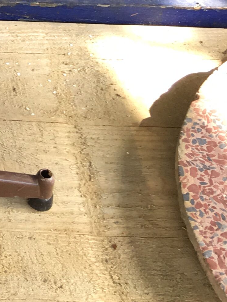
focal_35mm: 118
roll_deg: -1.9
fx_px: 1032
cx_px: -225
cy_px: -131
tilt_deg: -32.7
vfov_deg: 15.6
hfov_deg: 11.4
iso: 40
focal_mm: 4.15
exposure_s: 1/100
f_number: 2.2
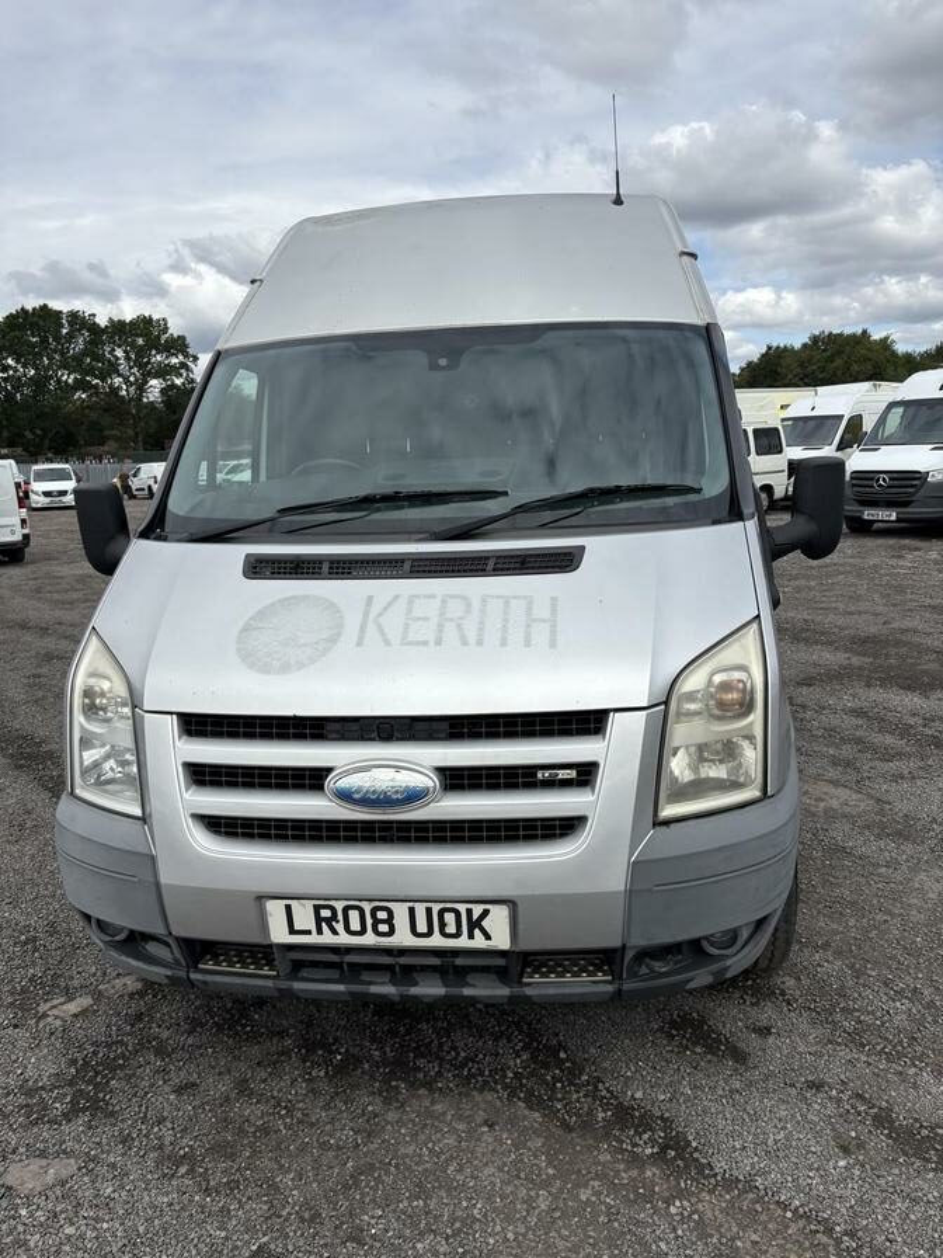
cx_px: 472
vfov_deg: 67.3
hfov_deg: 53.1
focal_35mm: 26
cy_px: 629
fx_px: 944
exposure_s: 1/4065
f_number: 1.6
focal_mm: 5.96
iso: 50
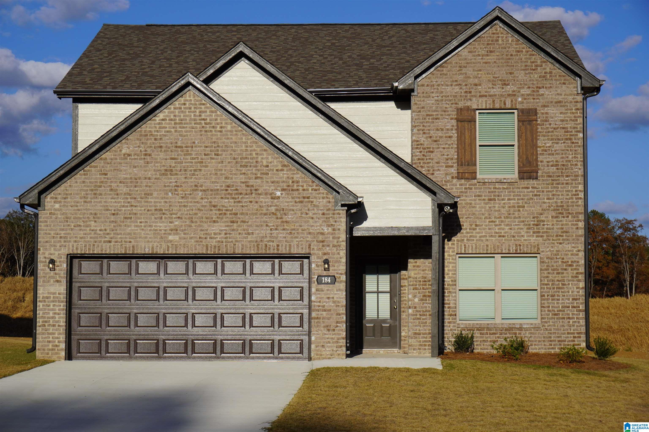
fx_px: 1298
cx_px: 324
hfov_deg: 28.1
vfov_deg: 18.9
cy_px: 216
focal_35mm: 72
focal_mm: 48
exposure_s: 1/320
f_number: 11
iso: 100
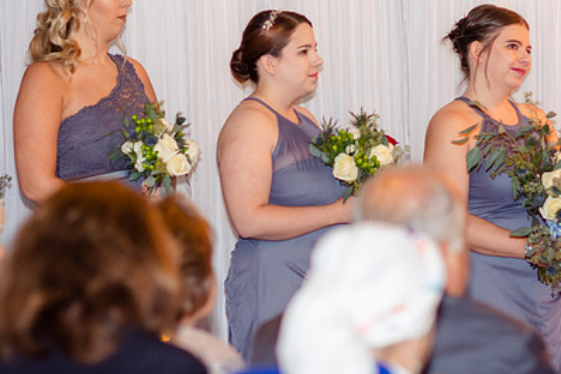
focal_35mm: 186
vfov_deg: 7.4
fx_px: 2897
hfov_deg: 11.1
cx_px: 234
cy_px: 102
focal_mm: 85
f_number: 2.2
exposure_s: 1/160
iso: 500
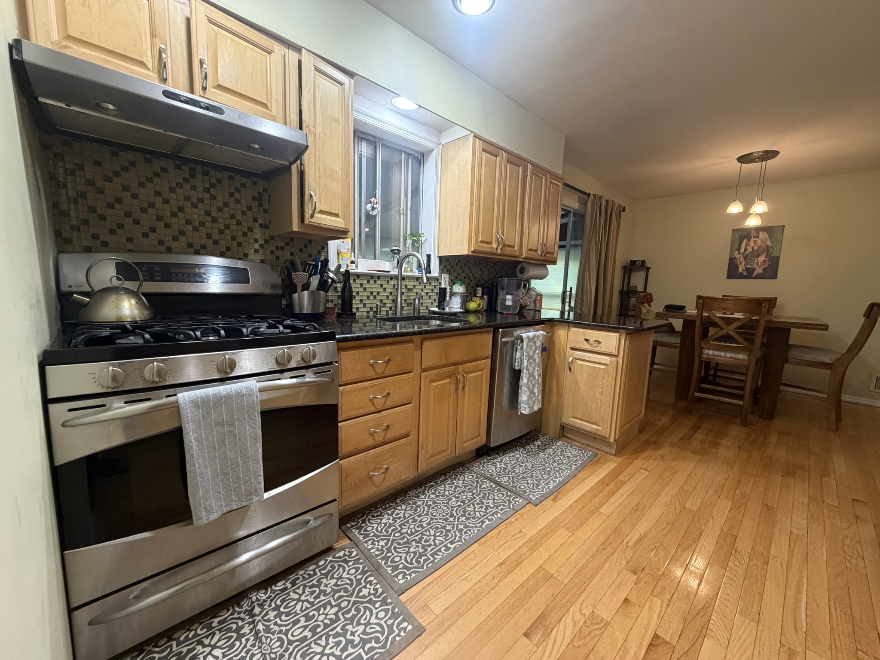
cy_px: 330
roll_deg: -2.1
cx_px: 440
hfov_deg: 102.1
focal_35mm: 14
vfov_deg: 85.7
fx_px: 356
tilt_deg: -7.5
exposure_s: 1/60
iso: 400
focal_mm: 2.22
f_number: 2.2
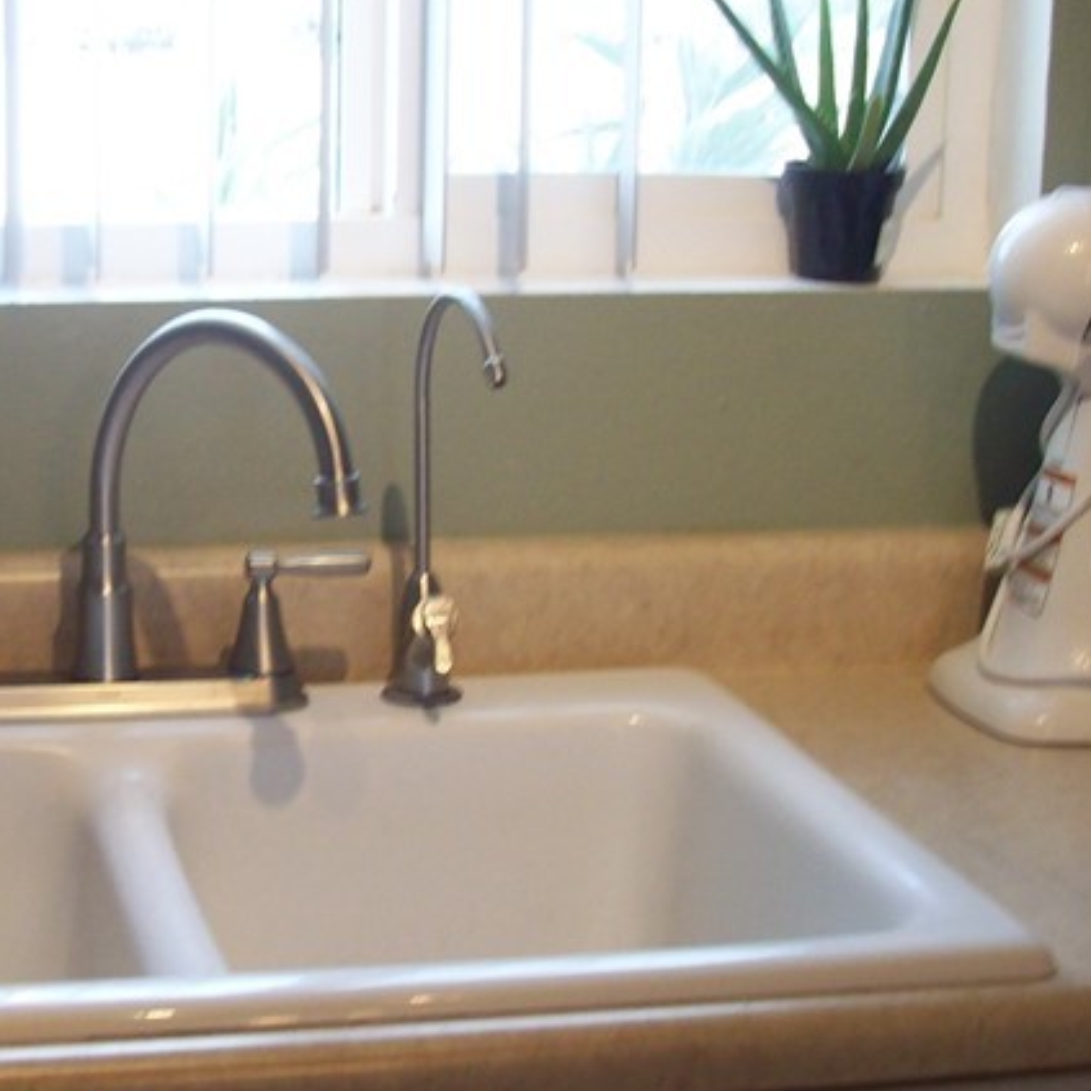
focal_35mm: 77
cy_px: 520
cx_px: 155
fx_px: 2746
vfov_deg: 22.5
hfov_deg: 22.1
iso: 80
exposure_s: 1/53.6
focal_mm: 6
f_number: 2.7
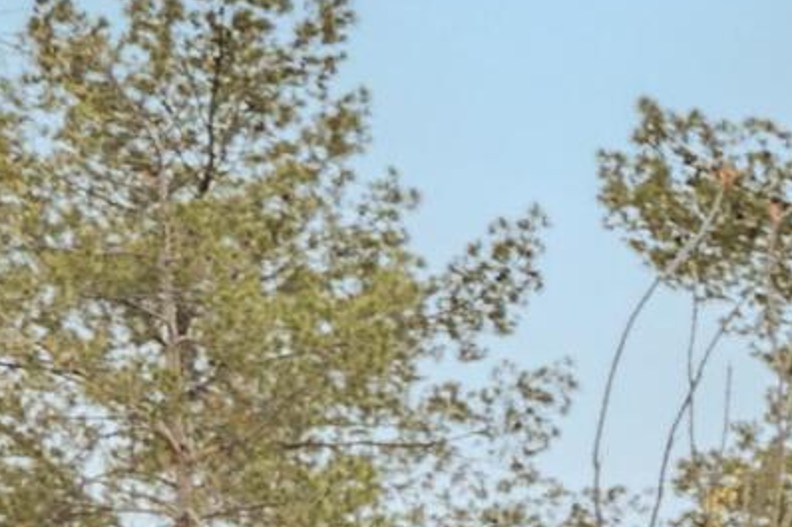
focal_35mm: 226
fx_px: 4970
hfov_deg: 7.3
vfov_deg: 5.9
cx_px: 2911
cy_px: 1012
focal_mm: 20
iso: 200
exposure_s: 1/160
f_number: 13
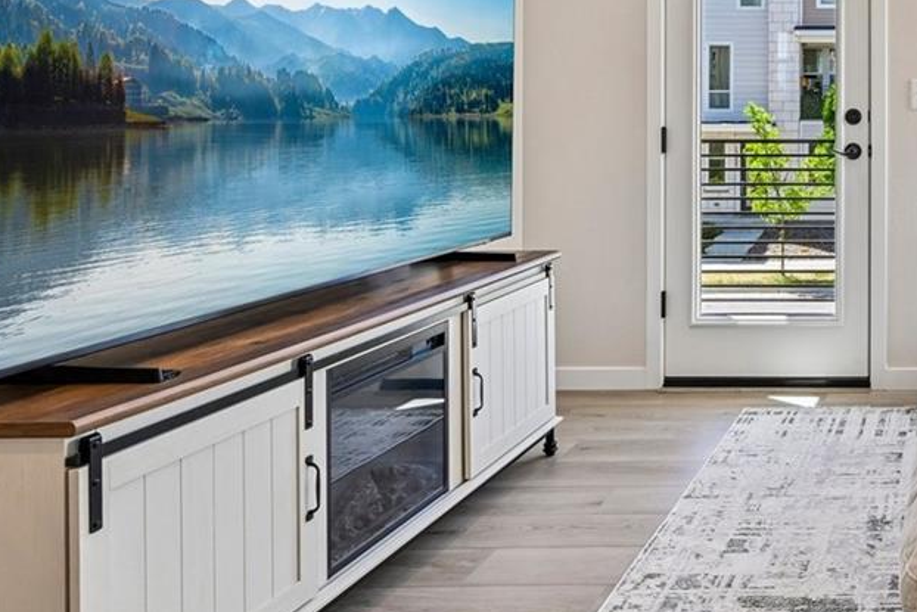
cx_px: 974
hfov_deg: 43.1
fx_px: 917
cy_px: 97
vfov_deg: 35.3
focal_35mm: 36
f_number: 11
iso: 180
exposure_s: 1/15
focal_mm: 14
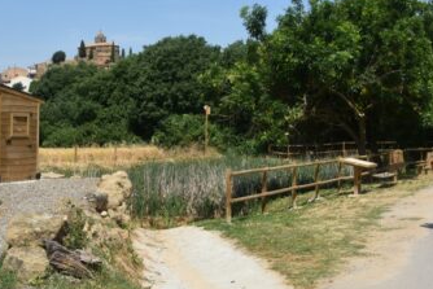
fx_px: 866
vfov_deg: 18.9
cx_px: 231
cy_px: 80
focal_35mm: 72
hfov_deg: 28.1
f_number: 9
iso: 100
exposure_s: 1/250
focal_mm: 25
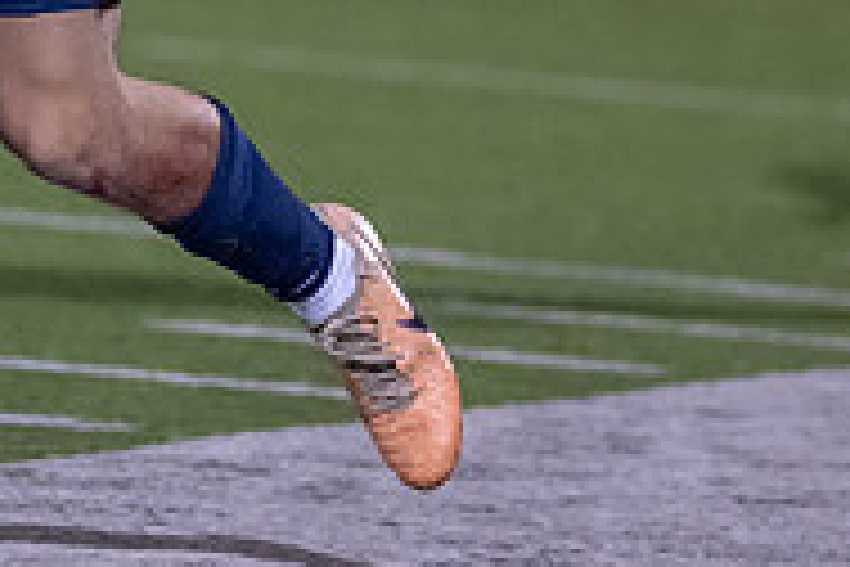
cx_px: 330
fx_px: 19879
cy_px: -104
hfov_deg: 2.4
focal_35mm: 842
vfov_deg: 1.6
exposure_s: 1/1000
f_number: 2.8
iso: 3200
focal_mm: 200
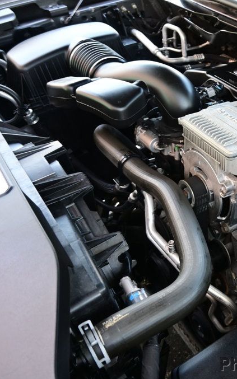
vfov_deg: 52.8
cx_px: 266
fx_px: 382
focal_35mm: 37
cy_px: 190
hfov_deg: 30.5
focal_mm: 16
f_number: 3.5
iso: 220
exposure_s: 1/25
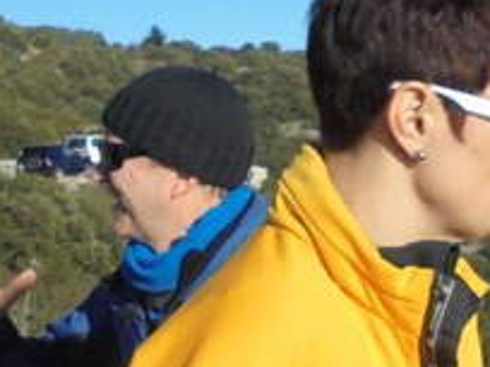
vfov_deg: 14.6
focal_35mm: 101
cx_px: 757
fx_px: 1430
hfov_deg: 17.3
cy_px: 72
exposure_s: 1/125
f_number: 11.5
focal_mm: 4.6
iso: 100
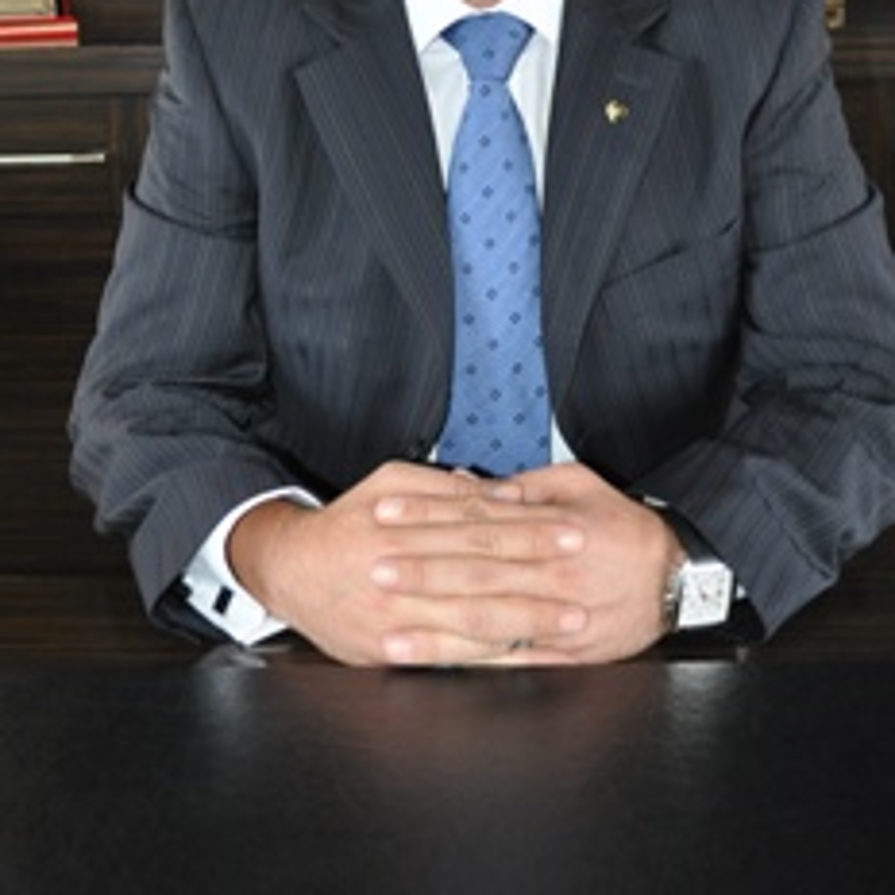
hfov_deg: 29.1
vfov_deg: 28.3
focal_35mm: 59
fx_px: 1726
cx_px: 420
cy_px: 154
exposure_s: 1/60
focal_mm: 24
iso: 800
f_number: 4
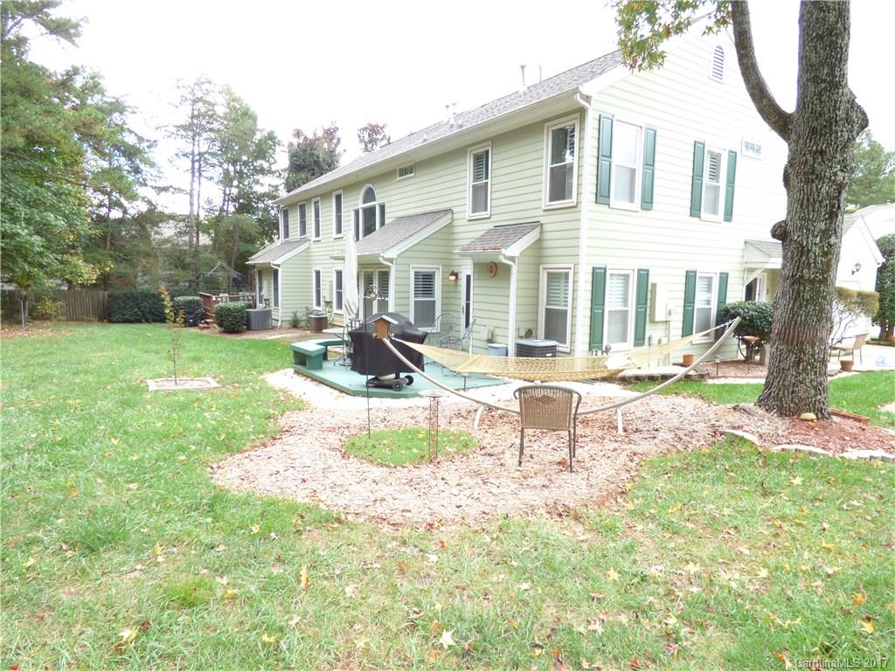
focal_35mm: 20
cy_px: 336
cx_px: 448
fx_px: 517
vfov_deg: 66.0
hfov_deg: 81.7
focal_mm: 3.58
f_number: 3.5
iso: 100
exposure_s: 1/60
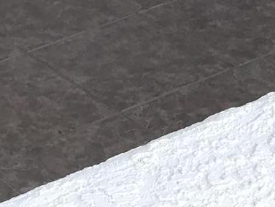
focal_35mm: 152
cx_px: -69
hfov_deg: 12.6
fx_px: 1208
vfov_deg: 8.8
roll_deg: +2.3
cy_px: -311
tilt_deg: -9.4
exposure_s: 1/97
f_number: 1.8
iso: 20
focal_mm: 3.99
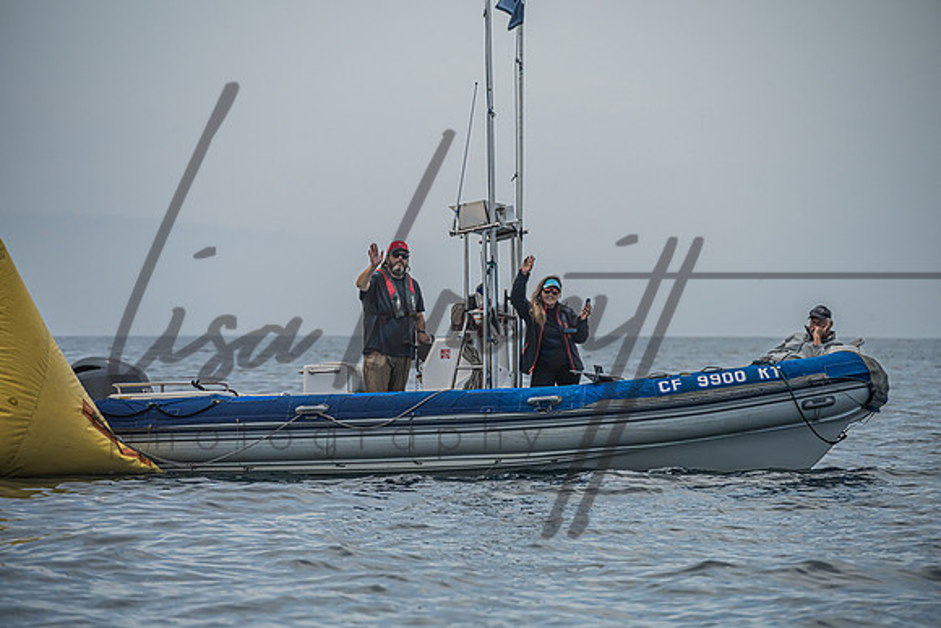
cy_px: 314
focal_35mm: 283
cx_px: 470
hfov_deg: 7.3
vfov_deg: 4.9
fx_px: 7402
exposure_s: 1/3200
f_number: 8
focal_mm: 280
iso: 500
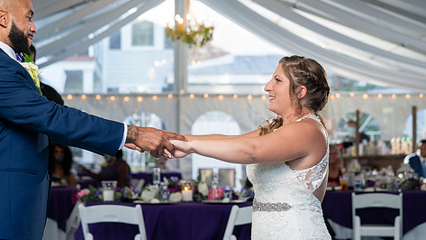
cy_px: 110
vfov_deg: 13.0
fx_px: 1050
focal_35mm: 93
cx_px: 172
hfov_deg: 22.9
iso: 400
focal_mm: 70
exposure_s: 1/200
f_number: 4
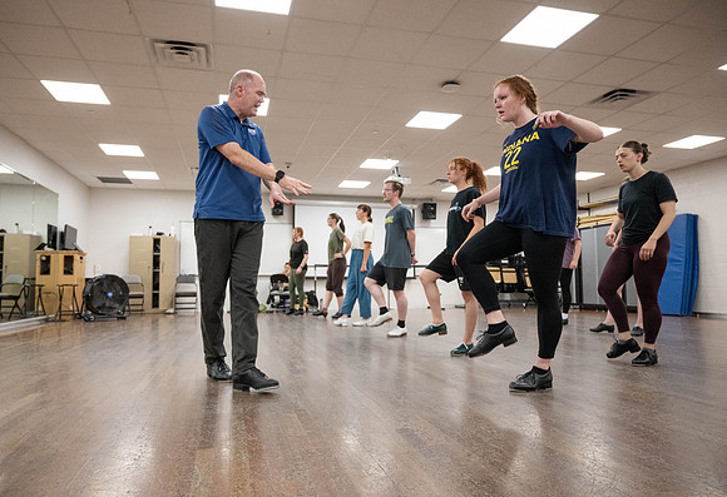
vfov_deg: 52.8
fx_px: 501
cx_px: 352
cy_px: 248
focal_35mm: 25
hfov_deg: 71.9
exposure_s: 1/640
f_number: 4
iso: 3200
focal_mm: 24
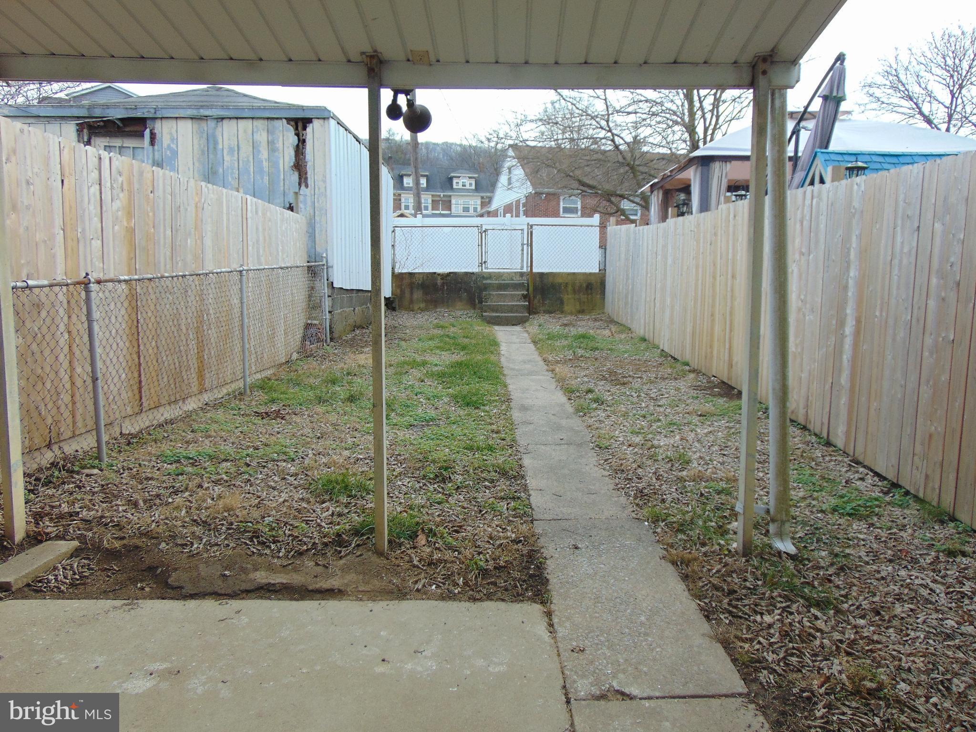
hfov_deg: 69.4
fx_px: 705
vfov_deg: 54.9
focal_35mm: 25
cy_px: 366
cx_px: 488
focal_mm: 4.5
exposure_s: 1/250
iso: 80
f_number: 3
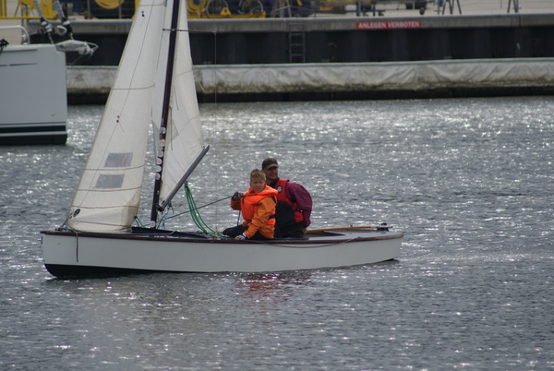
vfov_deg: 3.1
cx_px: 277
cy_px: 186
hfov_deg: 4.6
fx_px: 6935
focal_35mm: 450
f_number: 5.6
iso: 100
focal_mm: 300
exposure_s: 1/500
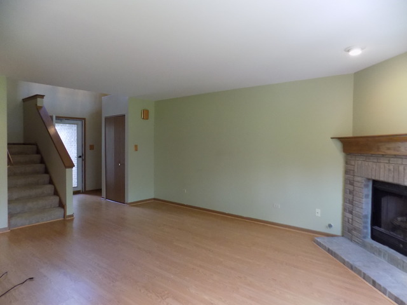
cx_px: 204
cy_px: 152
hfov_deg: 73.9
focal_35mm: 23
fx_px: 270
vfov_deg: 58.9
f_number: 3.1
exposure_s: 1/60
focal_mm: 4
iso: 360
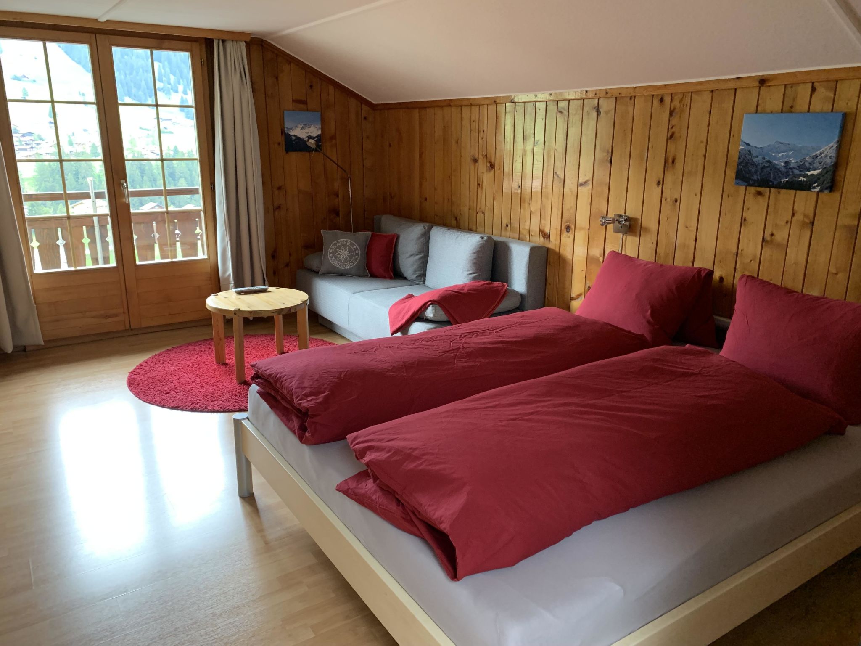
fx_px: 647
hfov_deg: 67.3
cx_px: 430
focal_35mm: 26
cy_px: 323
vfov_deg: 53.1
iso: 200
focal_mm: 4.25
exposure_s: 1/60
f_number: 1.8
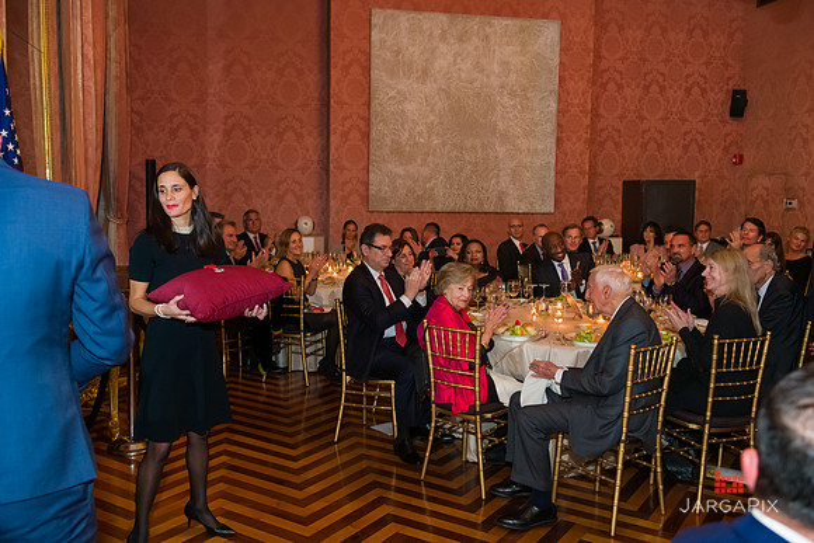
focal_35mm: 32
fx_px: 724
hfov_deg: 58.7
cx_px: 407
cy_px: 272
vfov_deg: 41.1
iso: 3200
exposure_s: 1/100
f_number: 4
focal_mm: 32
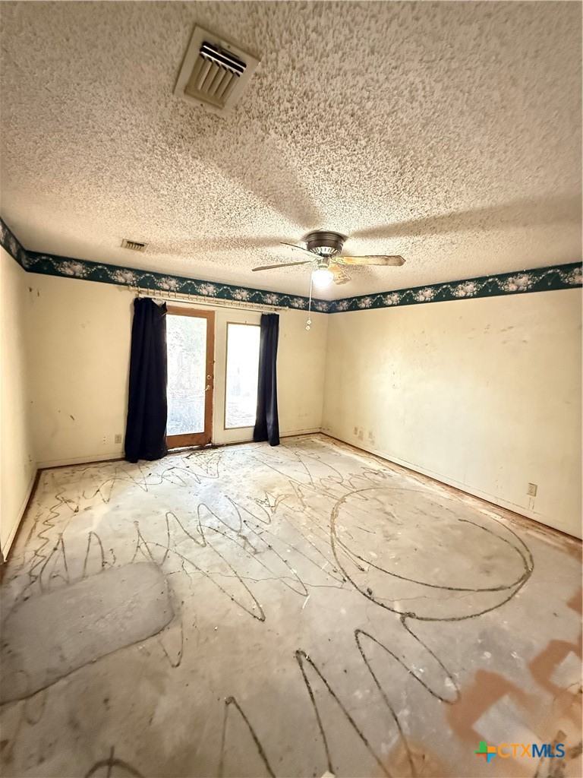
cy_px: 389
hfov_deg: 85.7
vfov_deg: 102.1
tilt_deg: -6.9
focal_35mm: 14
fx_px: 314
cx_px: 292
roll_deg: -3.7
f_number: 2.2
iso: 1250
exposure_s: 1/47
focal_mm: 2.22
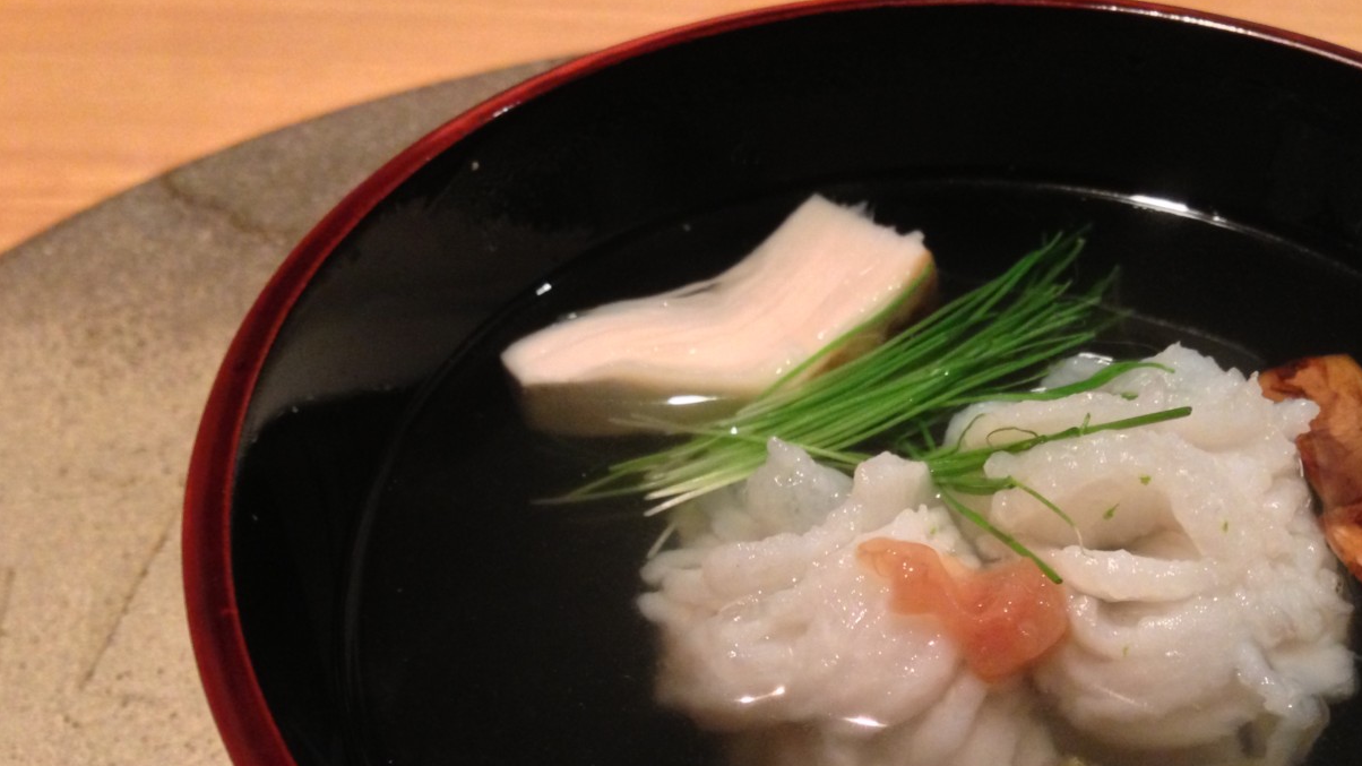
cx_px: 794
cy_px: 589
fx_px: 1553
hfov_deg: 47.2
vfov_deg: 27.3
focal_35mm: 43
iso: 400
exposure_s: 1/15
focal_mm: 4.13
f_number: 2.4
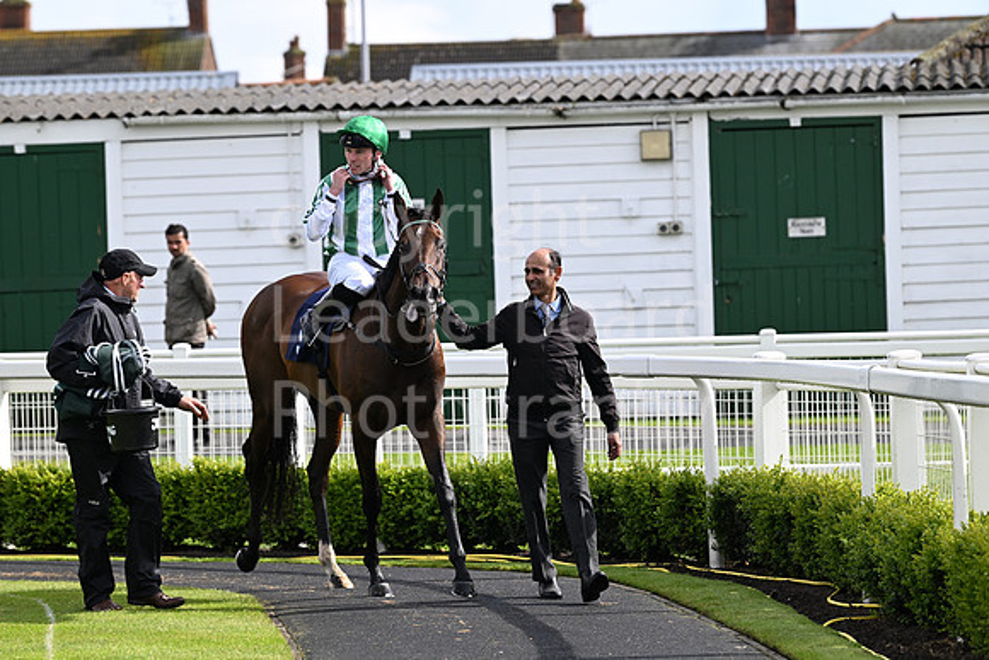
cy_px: 330
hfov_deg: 10.3
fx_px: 5495
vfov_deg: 6.9
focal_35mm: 200
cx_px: 494
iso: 800
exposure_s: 1/2500
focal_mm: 200
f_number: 5.6
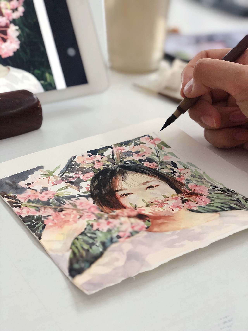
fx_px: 497
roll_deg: -1.7
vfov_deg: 36.8
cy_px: 166
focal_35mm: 52
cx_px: 124
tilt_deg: -27.0
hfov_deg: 28.0
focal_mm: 6
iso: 125
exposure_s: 1/60
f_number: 2.4
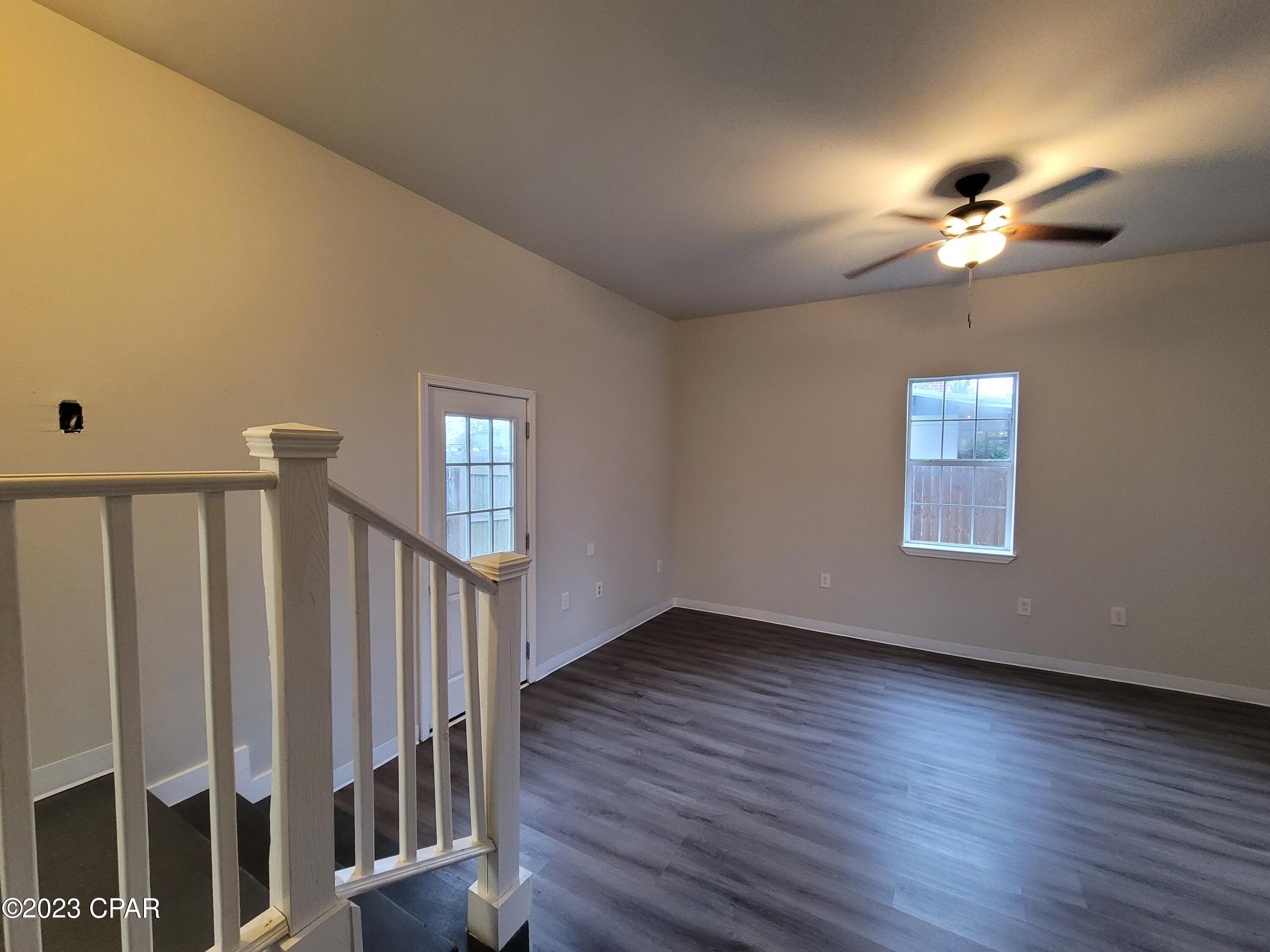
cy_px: 476
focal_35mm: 13
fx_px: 477
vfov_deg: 89.9
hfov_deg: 106.2
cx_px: 635
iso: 400
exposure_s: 1/60
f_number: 2.2
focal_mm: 2.2
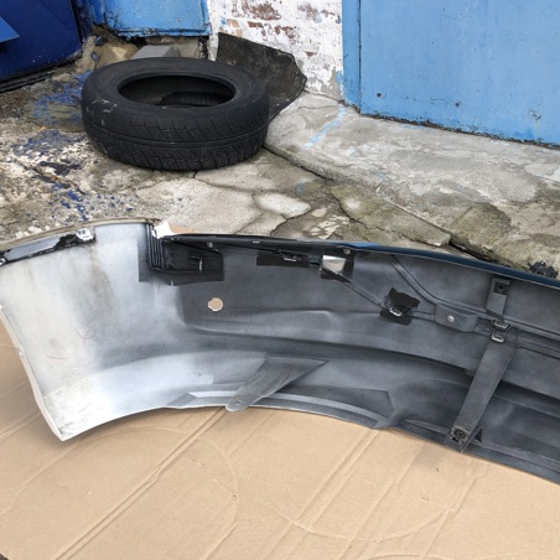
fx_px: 641
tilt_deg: -35.5
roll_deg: +5.0
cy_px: 292
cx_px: 286
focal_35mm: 35
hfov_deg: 47.2
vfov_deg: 47.2
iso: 20
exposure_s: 1/437
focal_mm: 4
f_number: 1.8
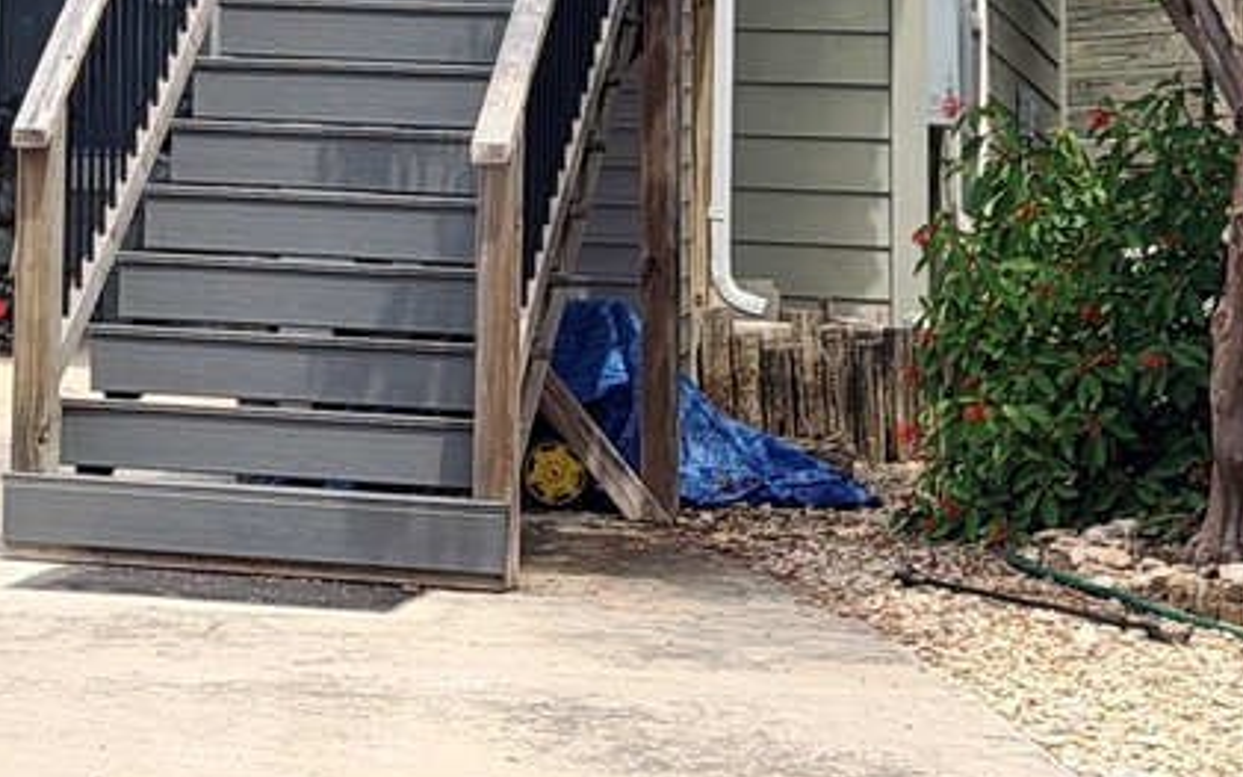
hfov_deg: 11.7
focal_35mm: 174
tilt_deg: +9.0
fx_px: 5894
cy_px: -591
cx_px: -458
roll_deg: -2.6
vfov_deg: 7.3
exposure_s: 1/3378
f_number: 1.78
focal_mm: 6.76
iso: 80
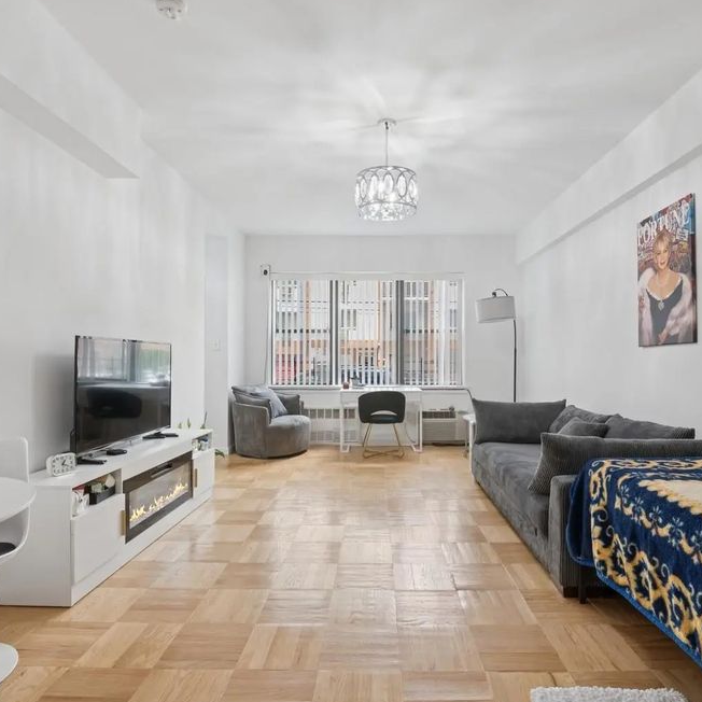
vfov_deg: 74.8
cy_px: 362
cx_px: 364
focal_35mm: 20
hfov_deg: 74.8
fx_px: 459
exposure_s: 1/20
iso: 640
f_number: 14
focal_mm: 15
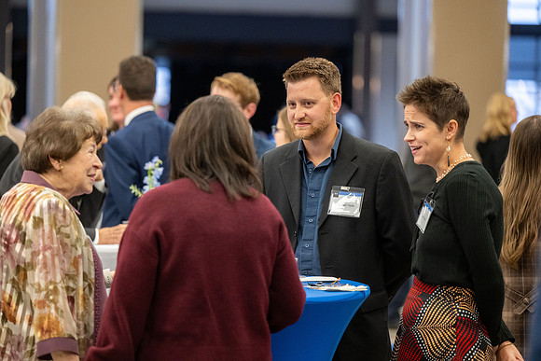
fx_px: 2029
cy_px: 180
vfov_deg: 10.2
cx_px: 270
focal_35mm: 135
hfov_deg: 15.2
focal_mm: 135
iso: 2000
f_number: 2.8
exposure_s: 1/200
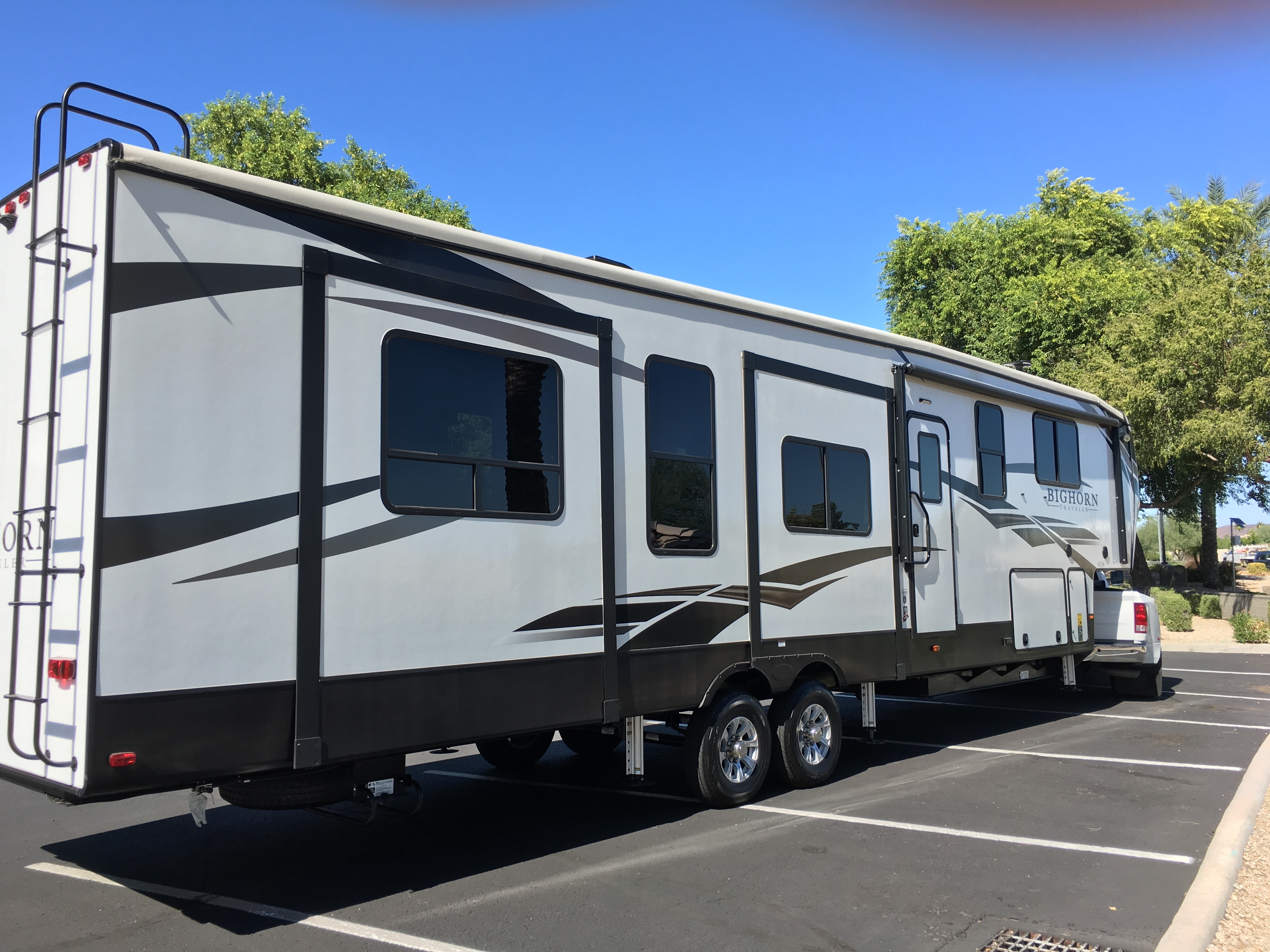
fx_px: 1064
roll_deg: +1.2
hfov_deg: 61.7
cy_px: 476
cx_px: 635
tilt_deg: +6.4
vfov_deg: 48.2
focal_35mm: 29
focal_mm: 4.15
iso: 25
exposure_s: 1/864
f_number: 2.2
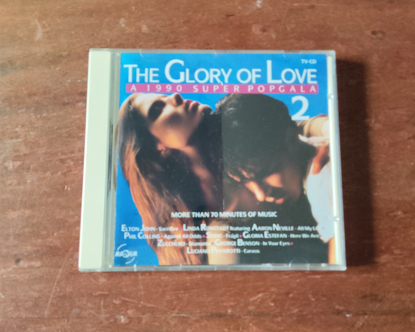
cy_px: 166
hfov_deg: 62.2
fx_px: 344
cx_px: 214
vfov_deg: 51.5
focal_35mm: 28
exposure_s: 1/33.3
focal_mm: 2.78
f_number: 2
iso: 250
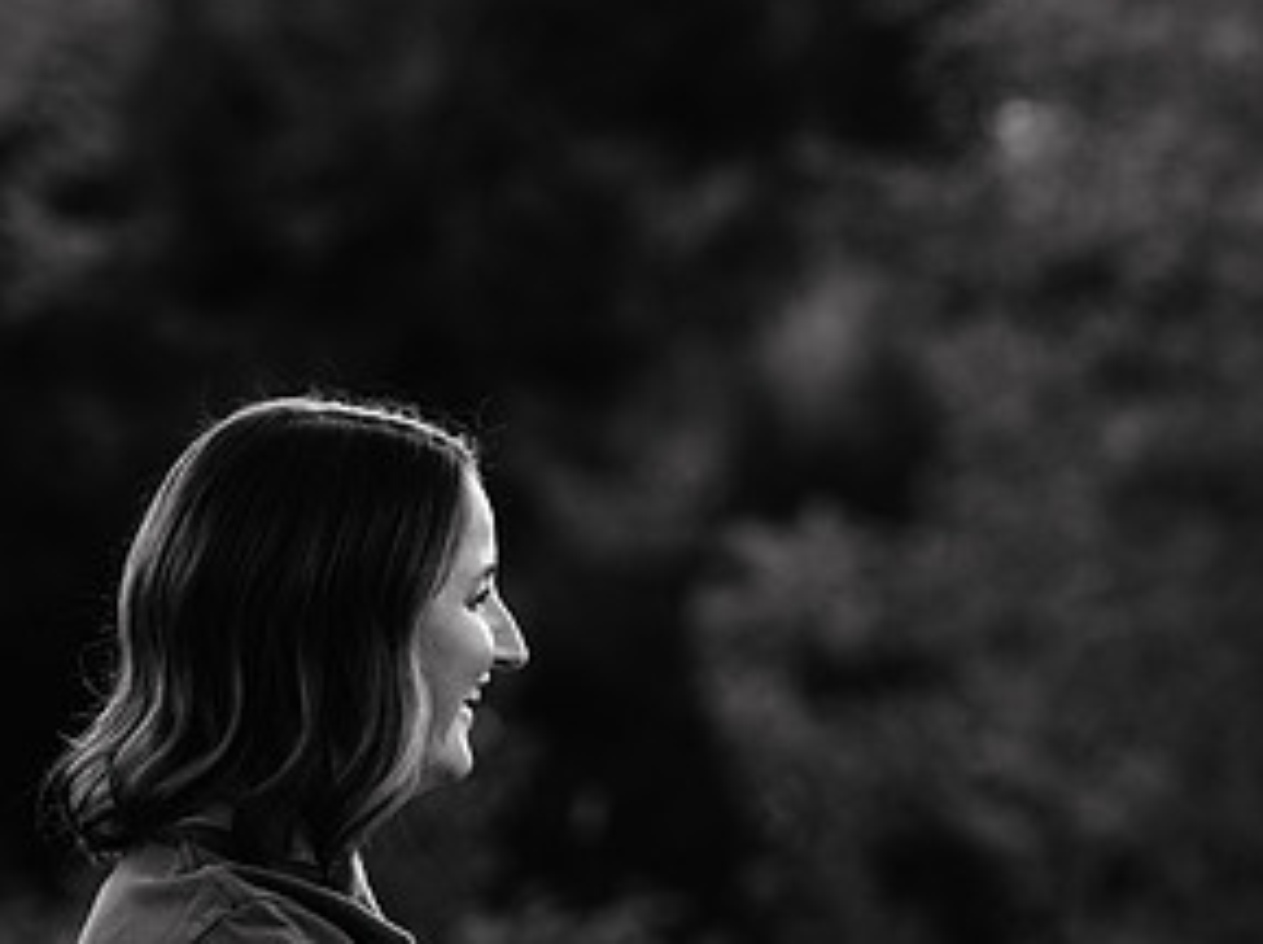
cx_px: 1010
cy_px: 575
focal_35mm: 311
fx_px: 11333
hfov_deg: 6.4
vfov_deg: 4.8
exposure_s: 1/160
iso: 160
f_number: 4
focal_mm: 143
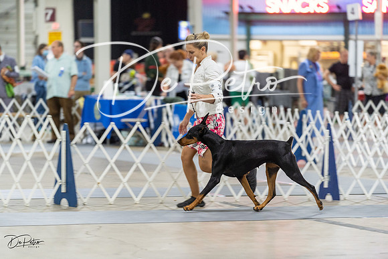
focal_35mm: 159
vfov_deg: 8.6
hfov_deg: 12.9
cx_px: 194
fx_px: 1714
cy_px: 130
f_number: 2.8
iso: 2000
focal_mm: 159
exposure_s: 1/160
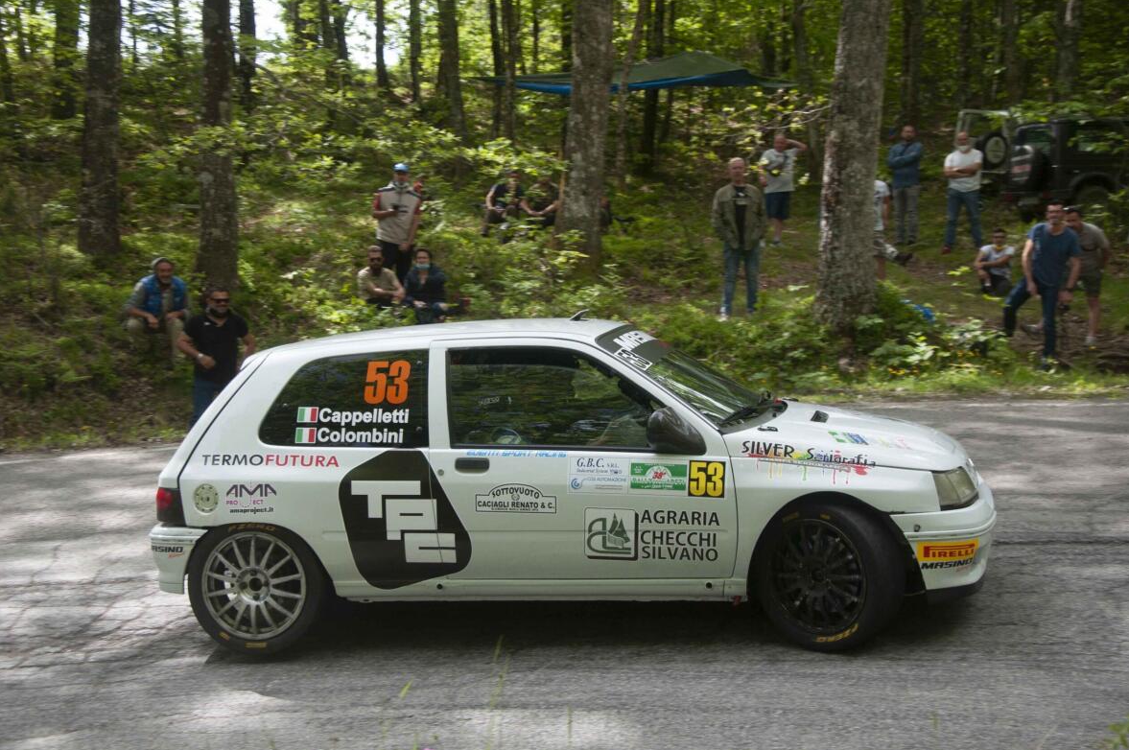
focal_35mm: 54
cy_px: 379
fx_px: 1676
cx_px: 575
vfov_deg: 25.2
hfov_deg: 37.2
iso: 640
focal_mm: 35
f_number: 6.3
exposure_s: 1/1000
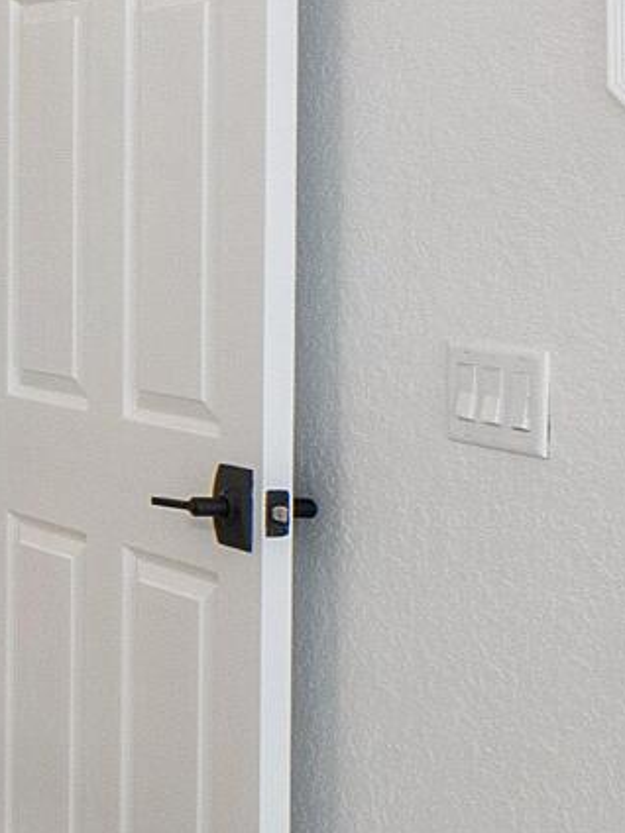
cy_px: 131
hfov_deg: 10.4
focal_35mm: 102
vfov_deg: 19.0
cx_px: -1258
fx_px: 2456
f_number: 11
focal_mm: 10
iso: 160
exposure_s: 1/3
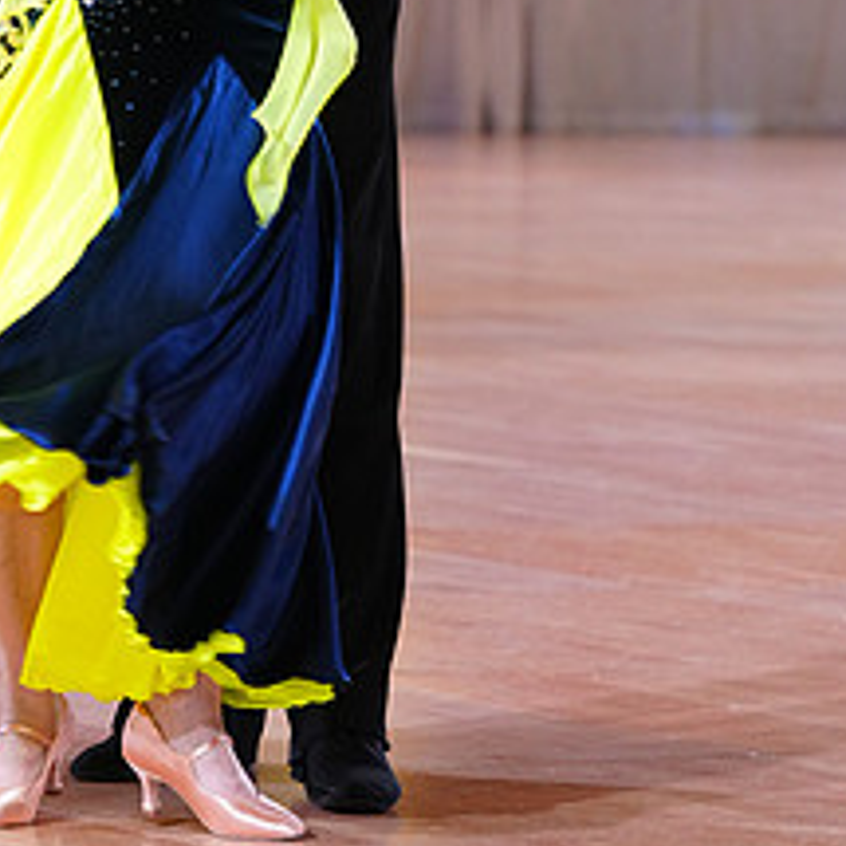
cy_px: -212
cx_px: 183
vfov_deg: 5.2
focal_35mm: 335
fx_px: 9263
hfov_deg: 5.2
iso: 2500
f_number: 5
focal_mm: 146
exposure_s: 1/200
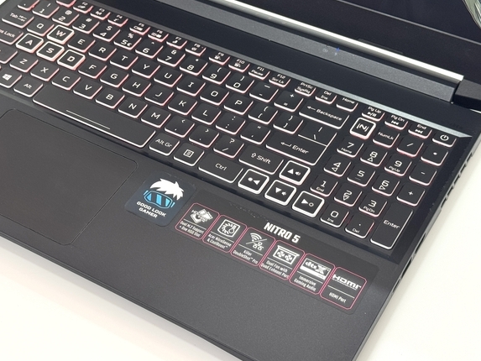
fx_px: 931
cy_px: 144
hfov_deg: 28.8
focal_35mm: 67
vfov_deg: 21.9
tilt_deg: -45.0
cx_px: 178
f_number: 1.78
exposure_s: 1/72
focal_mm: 6.76
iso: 100
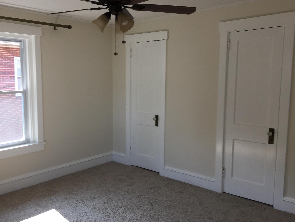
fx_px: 281
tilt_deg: -7.3
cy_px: 111
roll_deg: -0.8
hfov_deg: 55.2
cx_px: 128
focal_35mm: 33
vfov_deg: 42.9
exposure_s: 1/120
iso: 50
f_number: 2.2
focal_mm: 4.15
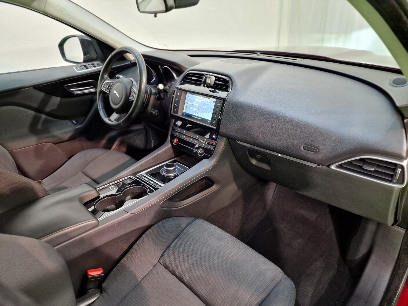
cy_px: 153
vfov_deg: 58.9
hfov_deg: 73.9
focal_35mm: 23
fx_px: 271
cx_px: 204
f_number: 1.8
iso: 400
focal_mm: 6.4
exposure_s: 1/33
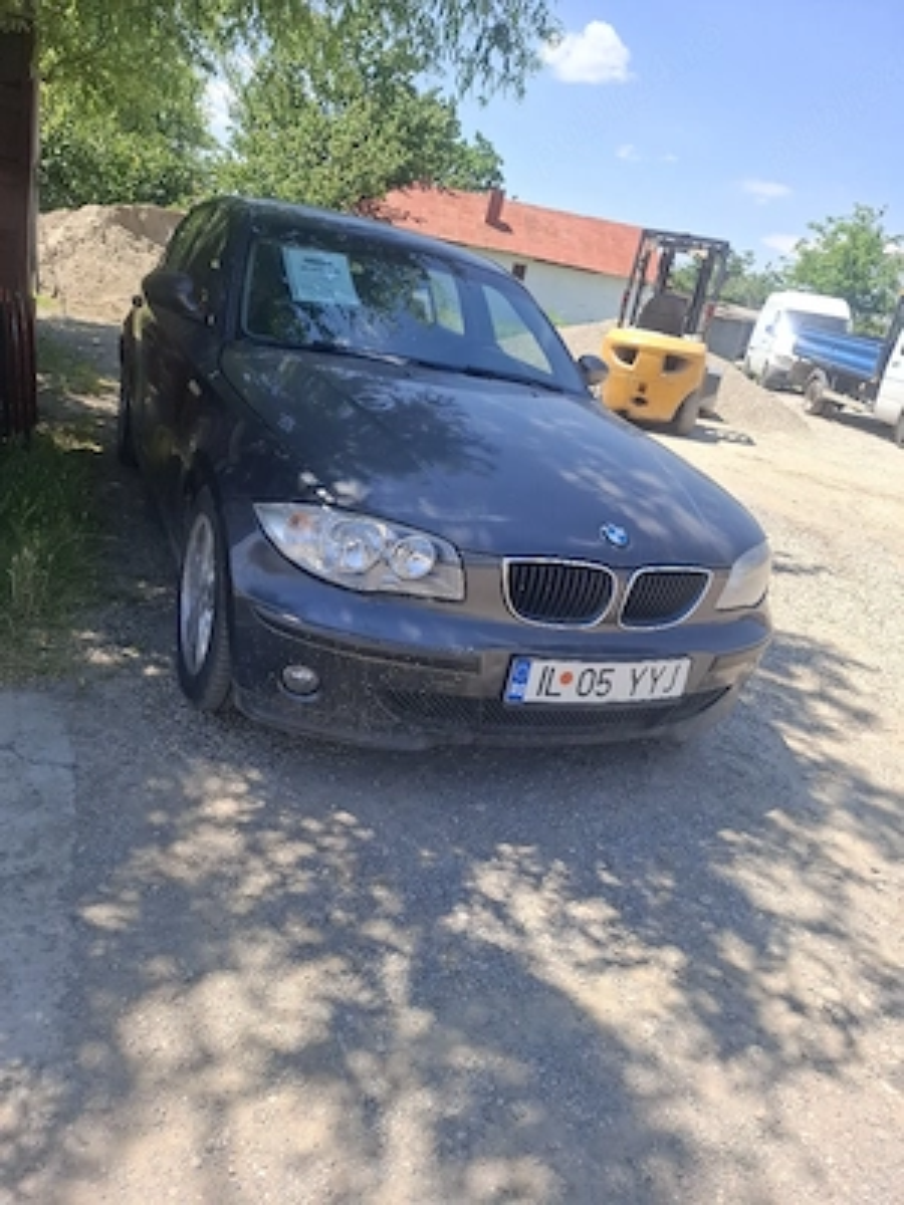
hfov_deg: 58.9
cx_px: 452
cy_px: 602
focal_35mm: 23
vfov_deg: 73.9
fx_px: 801
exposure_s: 1/1111
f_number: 1.8
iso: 50
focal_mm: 5.54
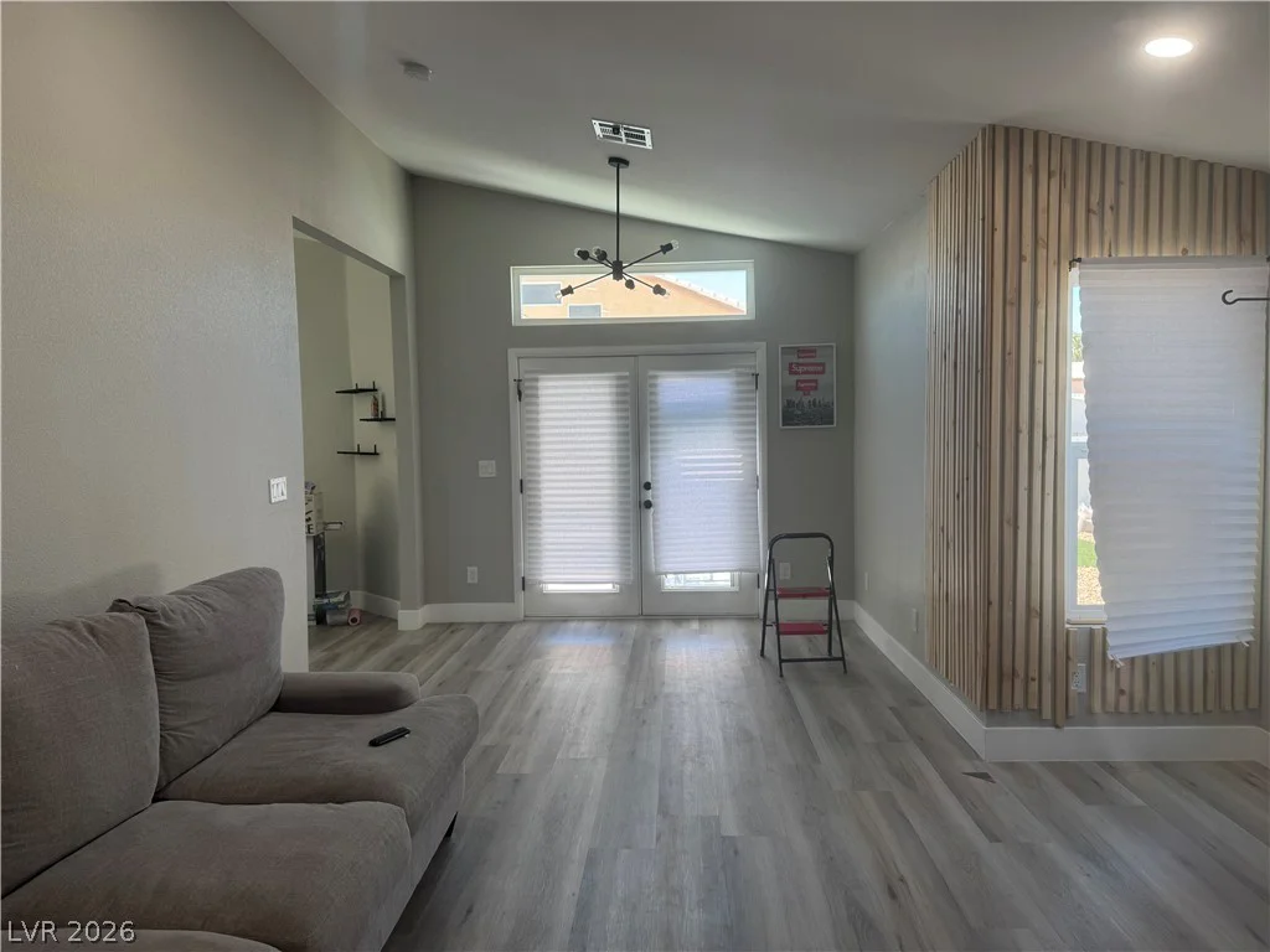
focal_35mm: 24
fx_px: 881
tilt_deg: -3.3
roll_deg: +0.2
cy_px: 476
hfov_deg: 71.6
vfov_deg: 56.8
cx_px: 635
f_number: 1.78
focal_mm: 6.76
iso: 64
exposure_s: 1/120
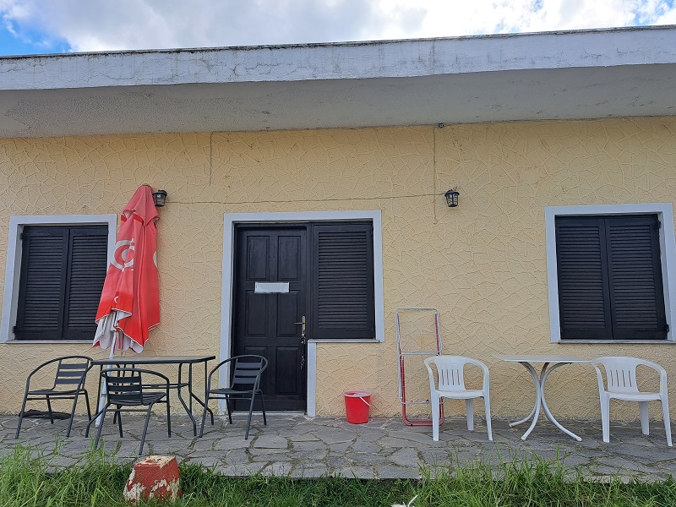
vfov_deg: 56.8
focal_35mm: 24
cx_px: 338
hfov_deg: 71.6
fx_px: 469
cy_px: 254
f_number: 1.8
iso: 50
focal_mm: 5.23
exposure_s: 1/535
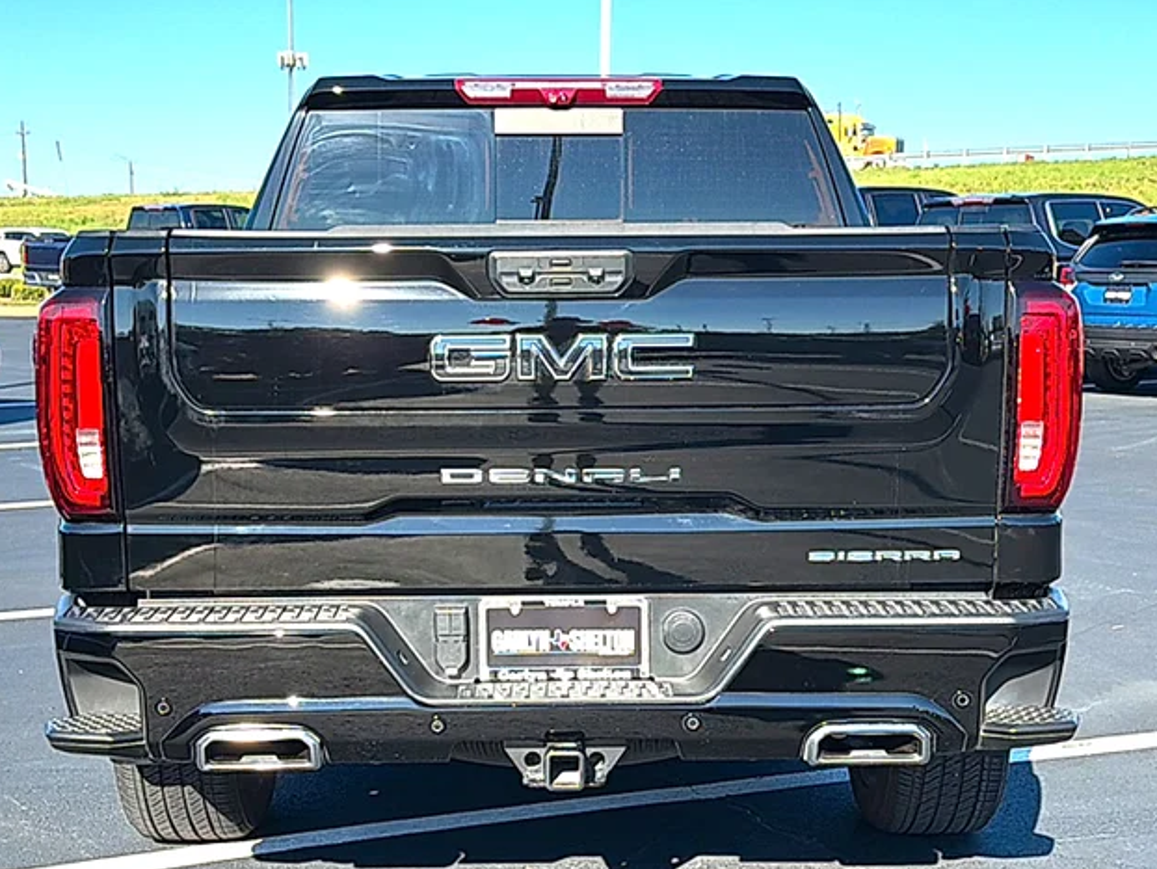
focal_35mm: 45
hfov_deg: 42.1
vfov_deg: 32.2
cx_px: 582
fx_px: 1505
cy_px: 474
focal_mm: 6.76
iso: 80
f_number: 1.78
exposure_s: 1/1812
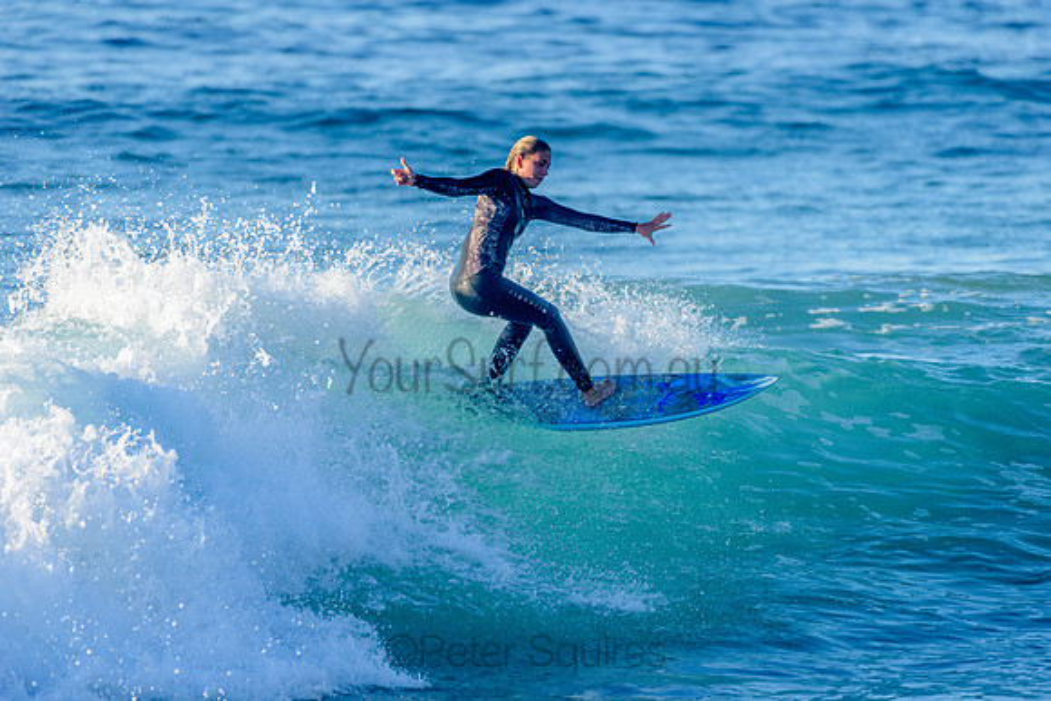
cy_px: 350
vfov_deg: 2.8
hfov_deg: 4.1
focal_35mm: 500
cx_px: 526
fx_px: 14600
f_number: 5.6
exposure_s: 1/2000
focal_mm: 500
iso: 400
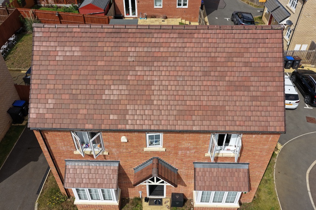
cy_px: 105
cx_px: 158
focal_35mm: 28
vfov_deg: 46.4
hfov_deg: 65.5
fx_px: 246
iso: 125
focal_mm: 14.45
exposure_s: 1/2000
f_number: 2.8
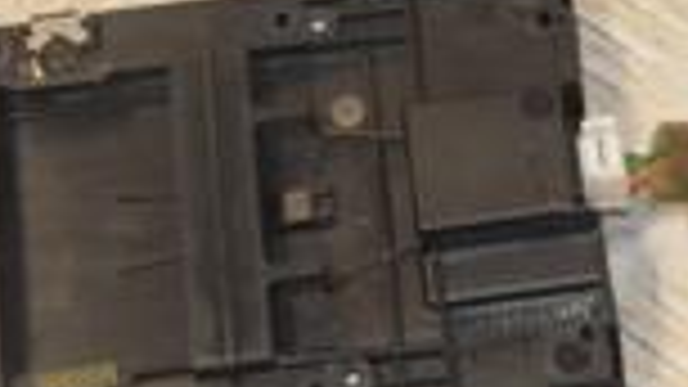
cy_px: -22
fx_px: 3374
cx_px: 746
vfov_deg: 6.5
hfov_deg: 11.5
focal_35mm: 185
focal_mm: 30
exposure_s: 1/200
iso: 800
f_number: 8
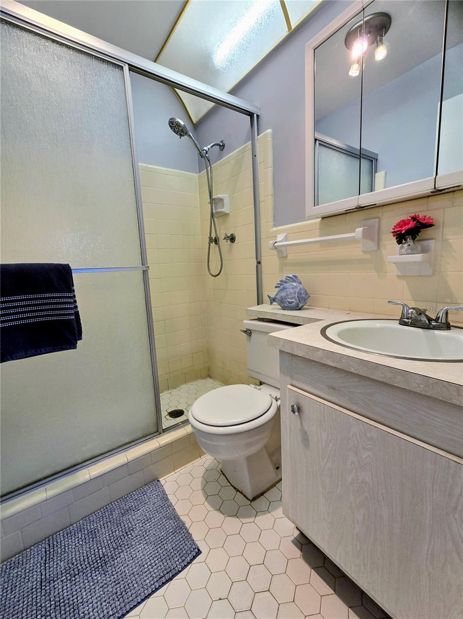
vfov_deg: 106.2
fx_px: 232
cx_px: 232
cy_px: 310
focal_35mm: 13
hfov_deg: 89.9
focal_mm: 2.2
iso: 80
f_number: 2.2
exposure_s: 1/120
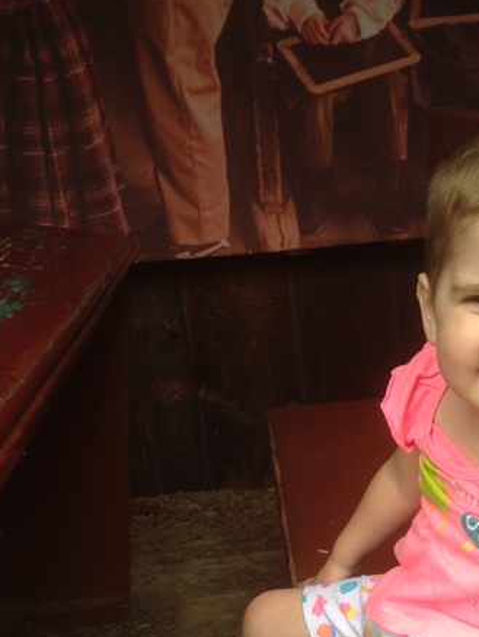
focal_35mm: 59
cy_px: 562
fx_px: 1087
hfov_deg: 24.5
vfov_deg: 31.3
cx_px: 370
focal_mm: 4.12
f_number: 2.4
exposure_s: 1/218
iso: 50
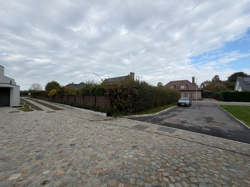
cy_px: 94
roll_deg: +0.9
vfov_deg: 85.7
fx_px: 101
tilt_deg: +1.3
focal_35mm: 14
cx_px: 125
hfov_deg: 102.1
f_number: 2.2
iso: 32
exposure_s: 1/770
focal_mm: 2.22
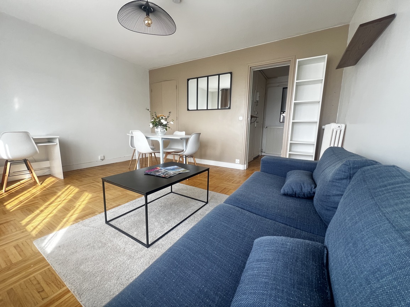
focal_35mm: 13
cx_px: 205
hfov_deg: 106.2
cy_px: 154
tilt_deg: -9.1
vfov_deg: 89.9
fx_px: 154
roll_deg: -1.0
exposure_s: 1/99
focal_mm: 1.57
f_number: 1.8
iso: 250
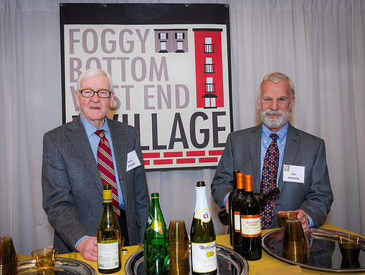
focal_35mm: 40
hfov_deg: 46.6
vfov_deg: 36.1
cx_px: 208
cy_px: 127
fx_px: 423
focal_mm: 26
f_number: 5.6
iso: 640
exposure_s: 1/60
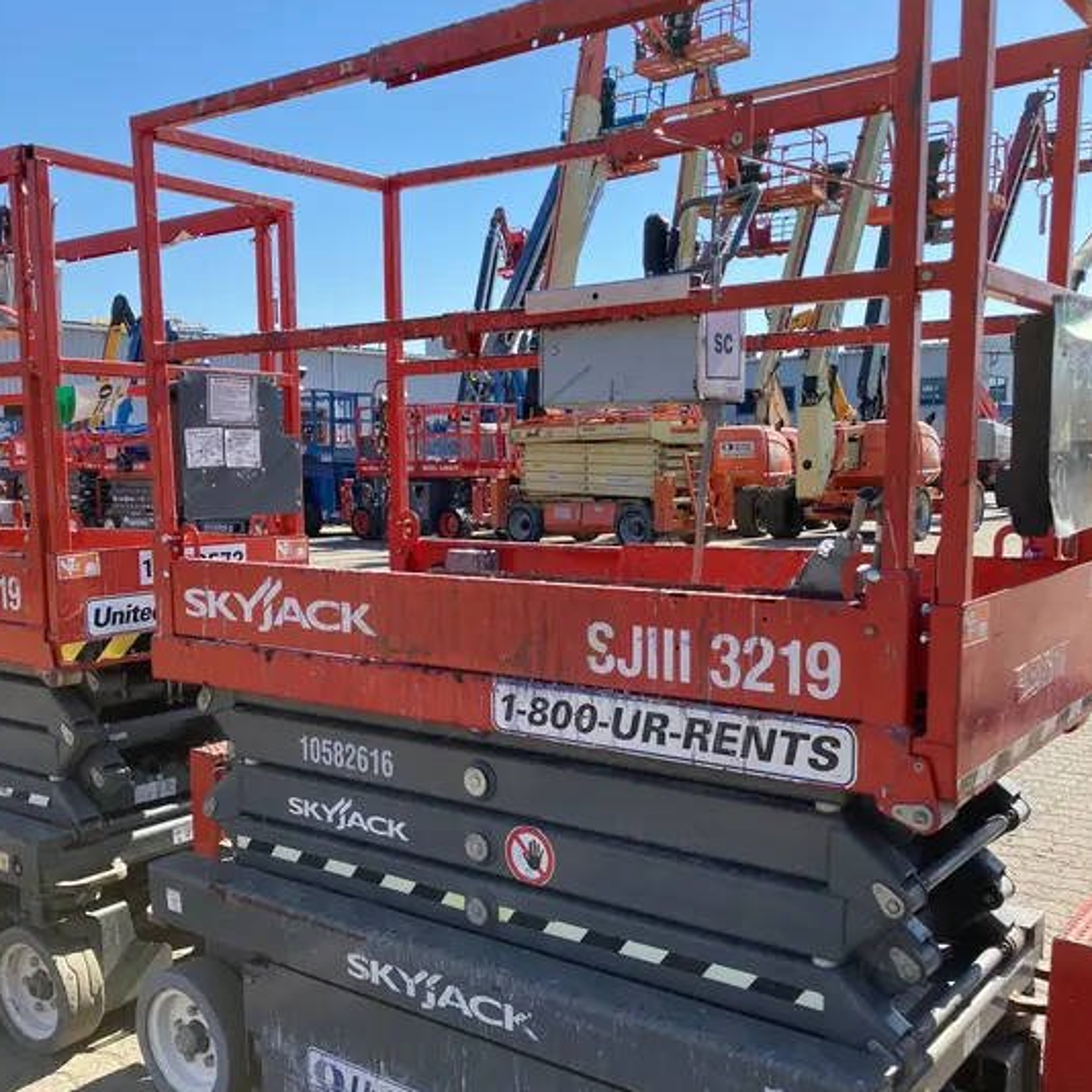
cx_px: 536
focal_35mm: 34
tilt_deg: -6.9
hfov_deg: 48.4
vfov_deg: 48.3
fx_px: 1213
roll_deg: +0.5
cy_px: 615
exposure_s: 1/1279
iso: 32
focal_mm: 3.99
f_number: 1.8
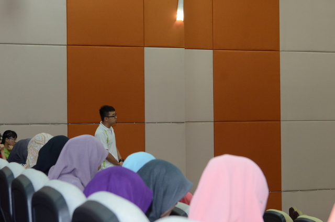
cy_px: 111
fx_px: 766
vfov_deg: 16.5
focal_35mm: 82
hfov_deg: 24.7
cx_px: 168
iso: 1600
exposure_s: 1/60
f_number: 5.6
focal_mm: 55
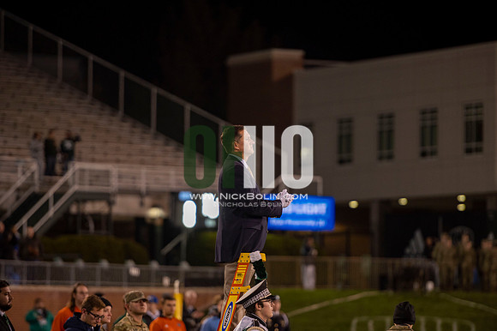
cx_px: 248
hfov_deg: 10.3
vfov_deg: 6.9
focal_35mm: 200
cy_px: 166
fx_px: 2759
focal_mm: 200
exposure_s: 1/500
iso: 1000
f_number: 2.8
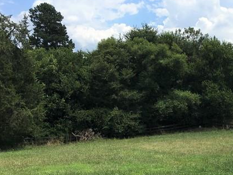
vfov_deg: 20.6
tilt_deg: -2.2
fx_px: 478
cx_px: 185
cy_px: 134
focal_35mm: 71
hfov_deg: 26.9
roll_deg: -3.0
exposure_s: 1/2198
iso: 25
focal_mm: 4.15
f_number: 2.2
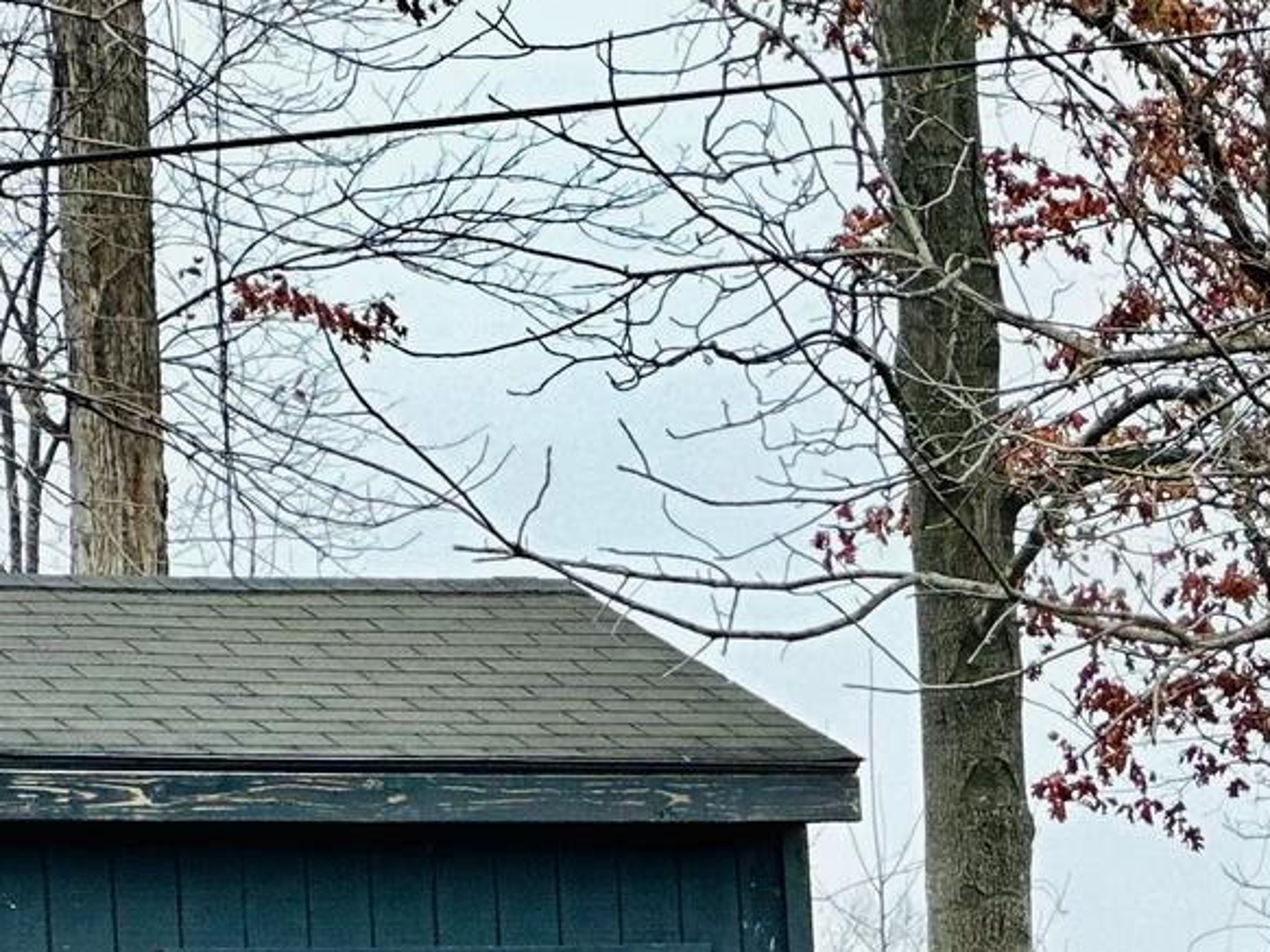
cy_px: 1592
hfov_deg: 7.2
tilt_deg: -1.7
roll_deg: +3.2
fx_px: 9938
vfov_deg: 5.4
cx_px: 1816
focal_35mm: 271
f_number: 2.8
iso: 50
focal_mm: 9
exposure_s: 1/121
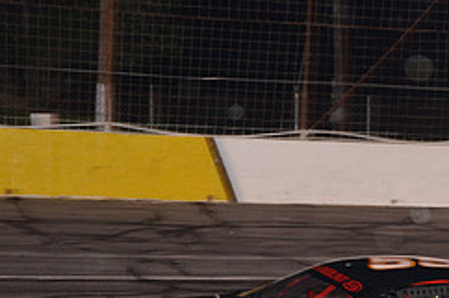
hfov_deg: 16.6
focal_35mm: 122
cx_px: 410
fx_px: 1521
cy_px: 341
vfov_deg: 11.0
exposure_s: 1/200
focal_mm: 34
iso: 1000
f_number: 4.2
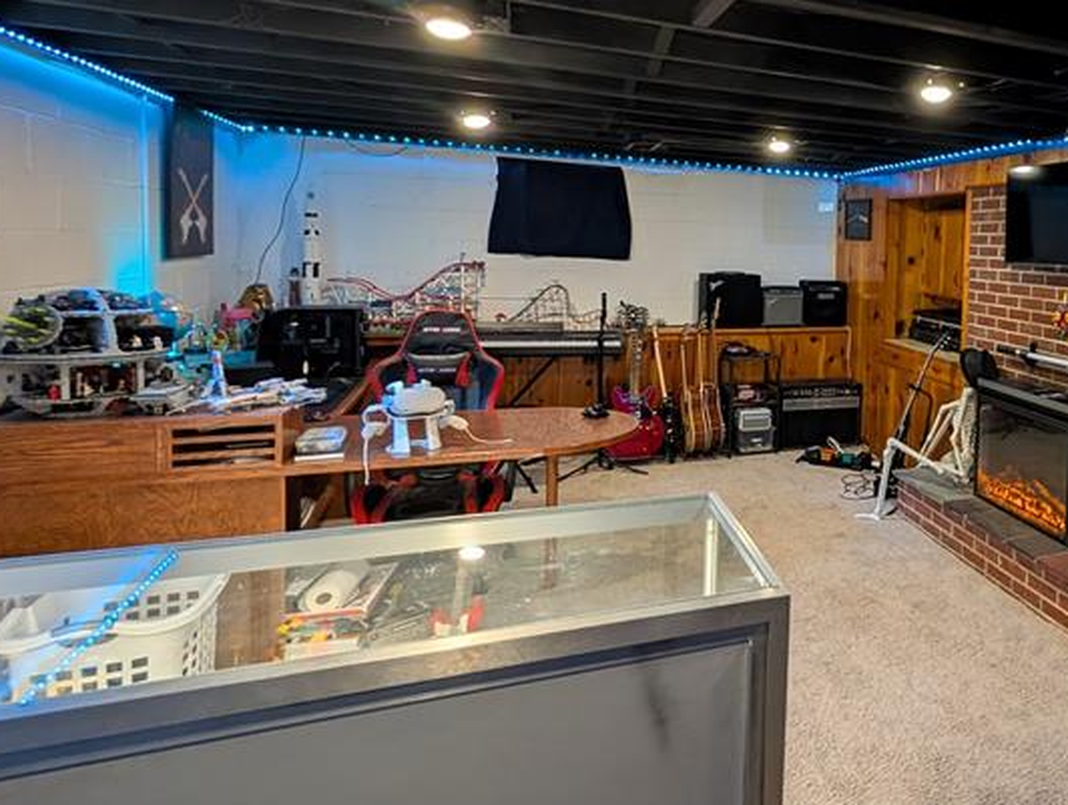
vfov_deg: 58.1
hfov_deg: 64.9
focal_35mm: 23
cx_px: 901
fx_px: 711
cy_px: 287
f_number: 1.7
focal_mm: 2.02
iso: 208
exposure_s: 1/24
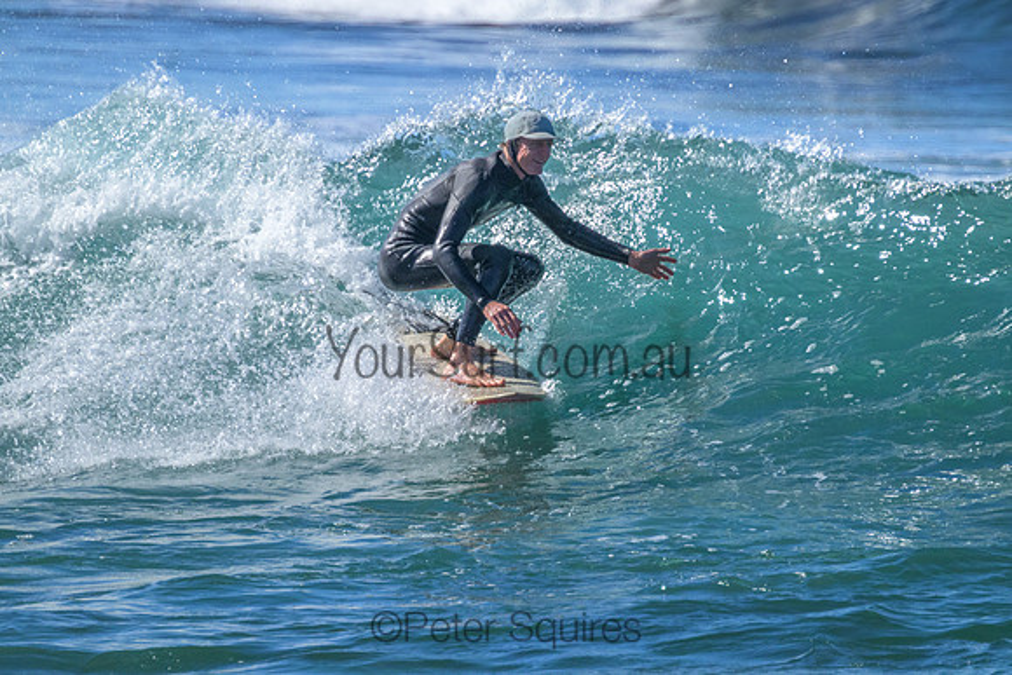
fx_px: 22493
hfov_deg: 2.6
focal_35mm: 800
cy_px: 338
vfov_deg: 1.7
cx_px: 506
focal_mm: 800
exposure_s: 1/2000
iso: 3600
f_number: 11
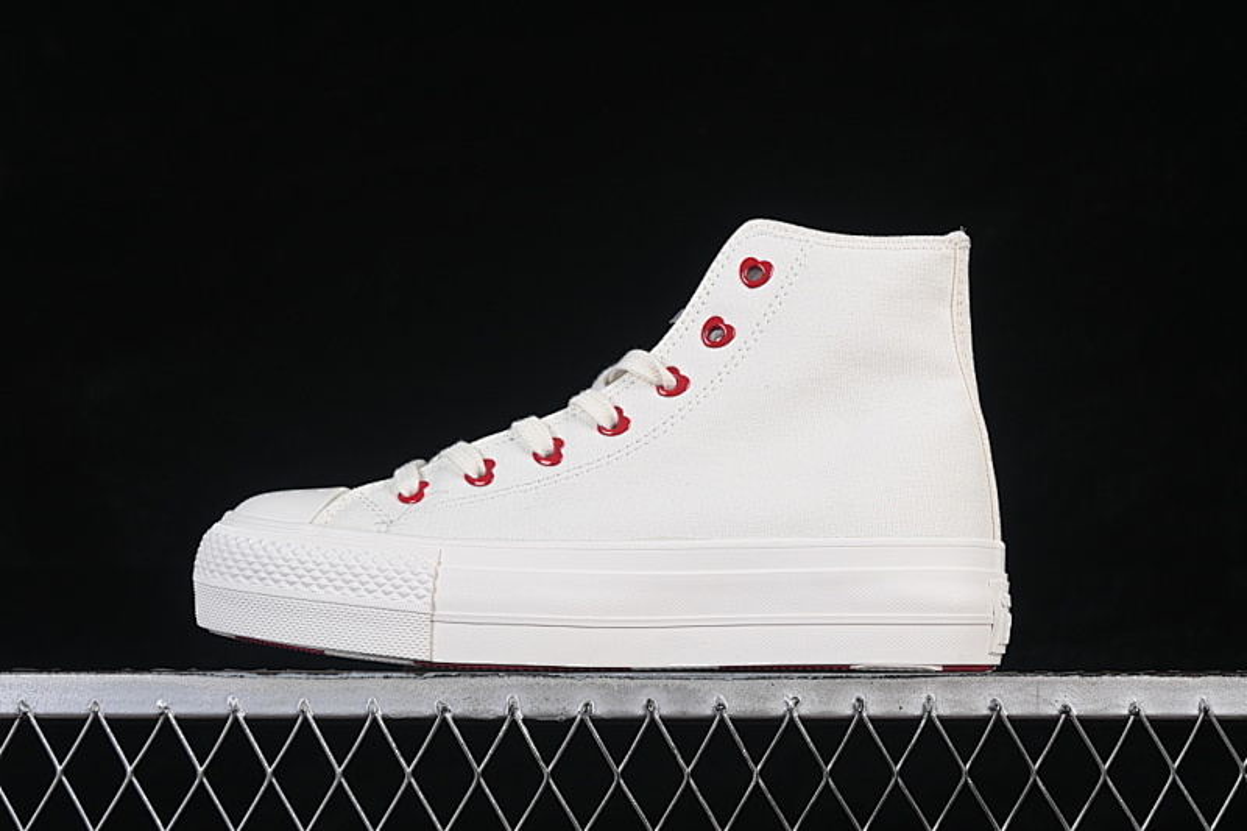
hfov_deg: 27.0
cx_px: 624
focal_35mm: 75
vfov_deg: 18.2
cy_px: 416
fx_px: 2597
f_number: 8
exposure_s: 1/100
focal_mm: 50
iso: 160
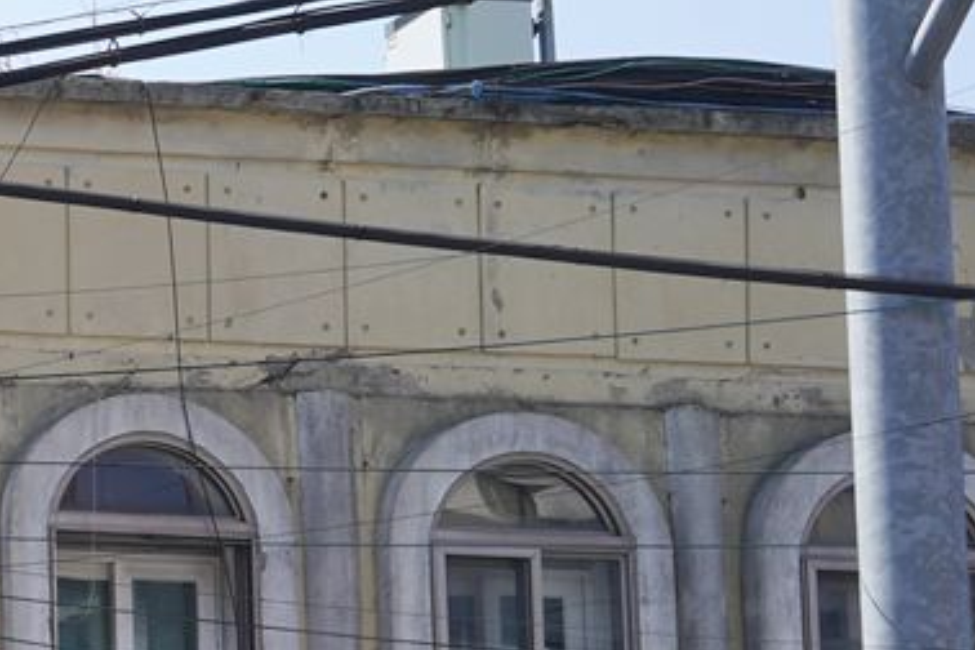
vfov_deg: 10.4
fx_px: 3439
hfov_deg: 12.6
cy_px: 975
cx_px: -1364
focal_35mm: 127
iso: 100
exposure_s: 1/100
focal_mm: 24
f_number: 11
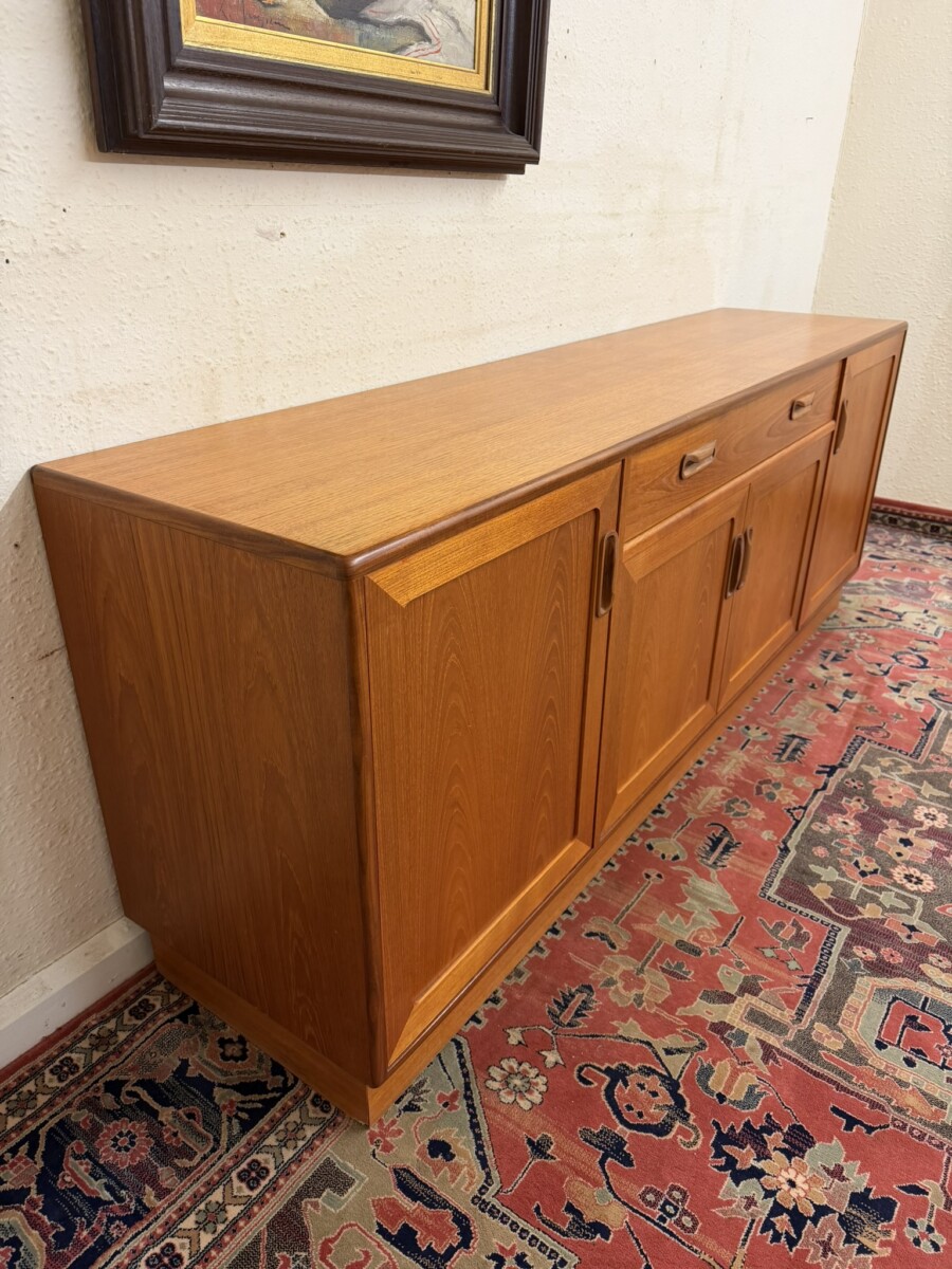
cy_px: 634
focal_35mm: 24
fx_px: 880
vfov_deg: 71.6
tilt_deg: -27.3
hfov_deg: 56.8
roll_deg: -1.6
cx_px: 476
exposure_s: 1/50
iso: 160
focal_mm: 6.76
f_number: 1.78
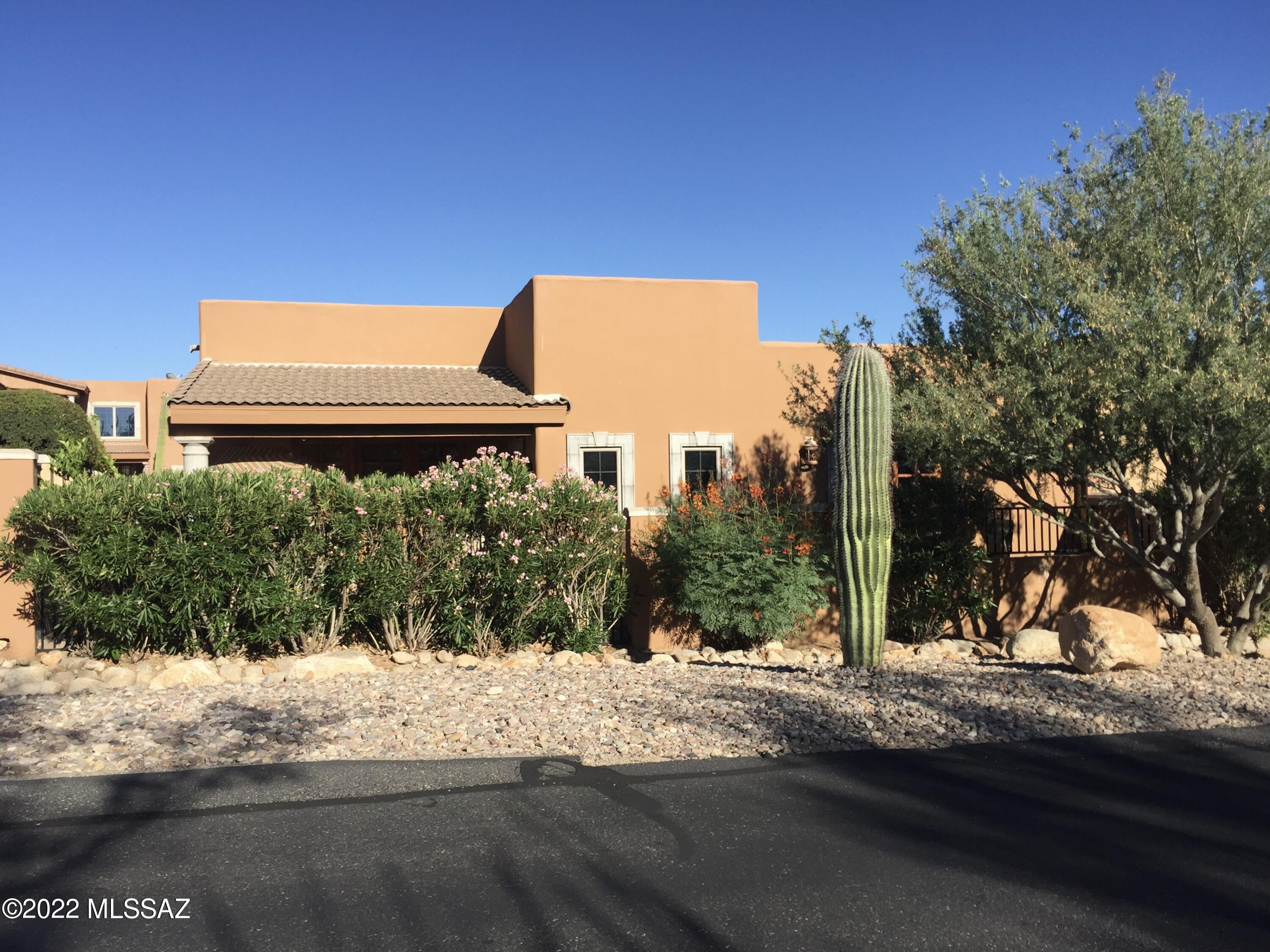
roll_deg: +1.2
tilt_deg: -0.3
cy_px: 476
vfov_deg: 48.2
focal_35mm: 29
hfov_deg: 61.7
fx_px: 1064
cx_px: 635
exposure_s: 1/1721
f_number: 2.2
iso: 32
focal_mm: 4.15
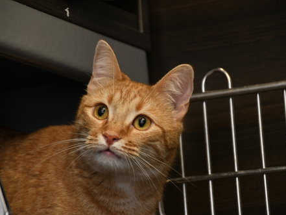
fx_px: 1893
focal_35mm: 229
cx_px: 152
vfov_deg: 6.5
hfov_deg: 8.6
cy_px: 108
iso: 800
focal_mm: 140
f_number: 6
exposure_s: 1/125
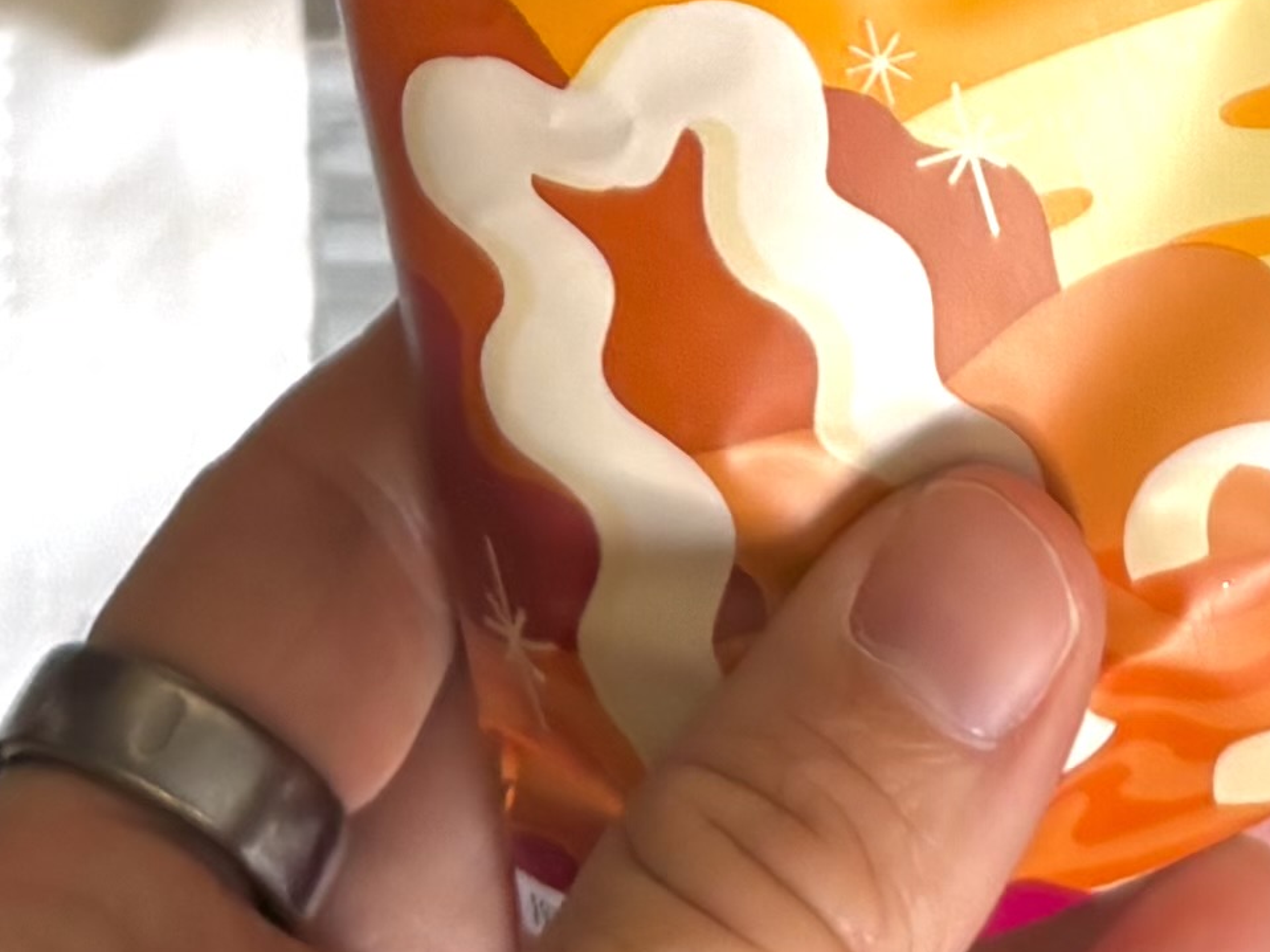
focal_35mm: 143
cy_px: -1650
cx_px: 1059
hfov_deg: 13.7
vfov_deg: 8.9
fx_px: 5246
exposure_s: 1/117
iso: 125
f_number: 1.78
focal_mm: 6.76
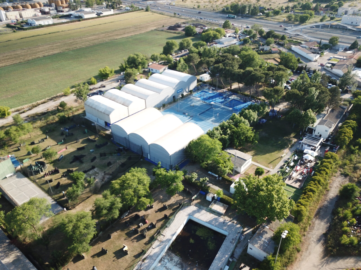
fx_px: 271
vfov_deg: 53.1
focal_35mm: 26
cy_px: 135
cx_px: 180
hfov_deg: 67.3
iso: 100
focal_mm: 4.73
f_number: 2.2
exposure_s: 1/424
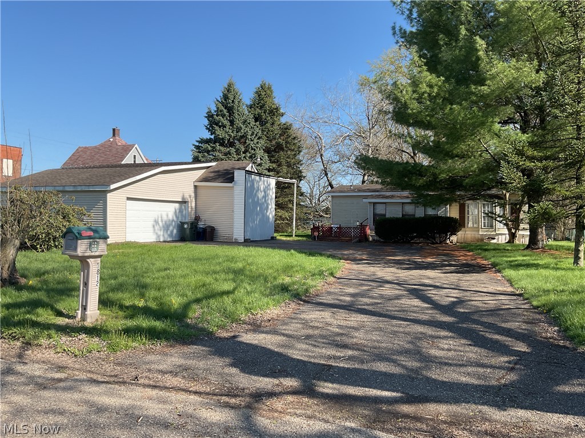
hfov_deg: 61.7
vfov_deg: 48.2
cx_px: 292
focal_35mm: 29
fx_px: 490
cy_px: 219
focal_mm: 3
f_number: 1.8
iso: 16
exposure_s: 1/978
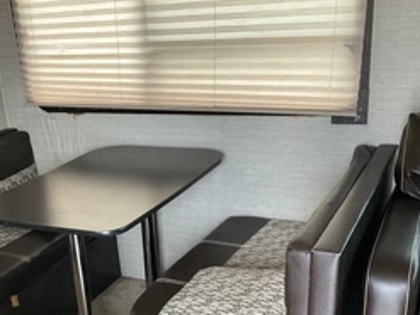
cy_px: 245
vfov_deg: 30.2
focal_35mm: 47
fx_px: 570
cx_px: 136
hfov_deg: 39.9
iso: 125
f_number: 1.8
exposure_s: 1/60
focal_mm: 3
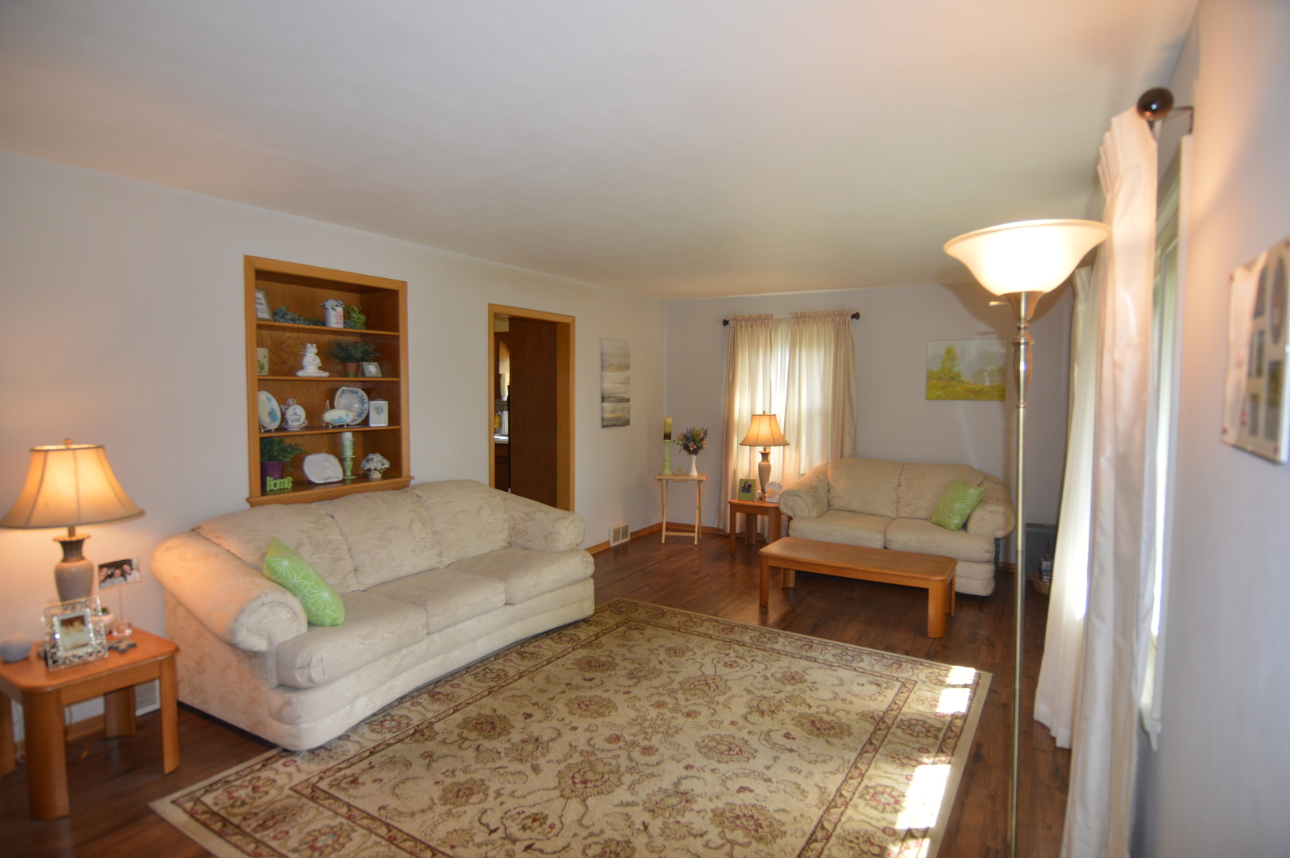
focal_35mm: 18
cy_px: 429
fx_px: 644
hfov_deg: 90.0
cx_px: 645
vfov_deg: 67.3
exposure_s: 1/125
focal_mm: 12
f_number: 4
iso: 320
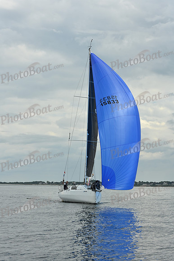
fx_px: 580
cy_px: 130
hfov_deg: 17.1
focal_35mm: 80
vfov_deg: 25.4
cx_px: 87
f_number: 9
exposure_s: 1/800
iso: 250
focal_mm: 80
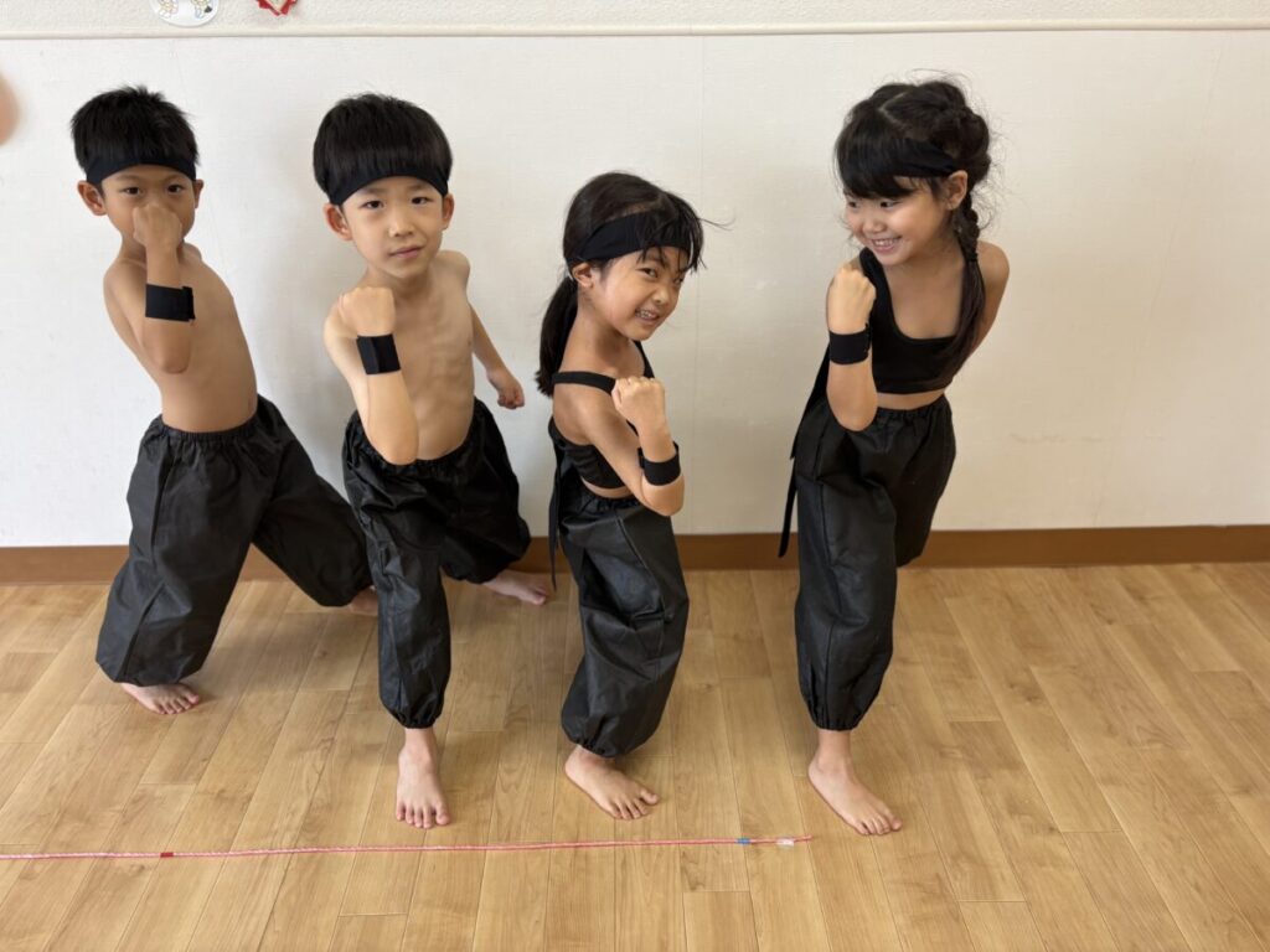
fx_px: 954
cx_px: 635
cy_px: 476
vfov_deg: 53.1
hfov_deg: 67.3
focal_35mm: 26
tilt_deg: -29.1
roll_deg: +1.2
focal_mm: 5.96
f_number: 1.6
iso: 125
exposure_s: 1/121
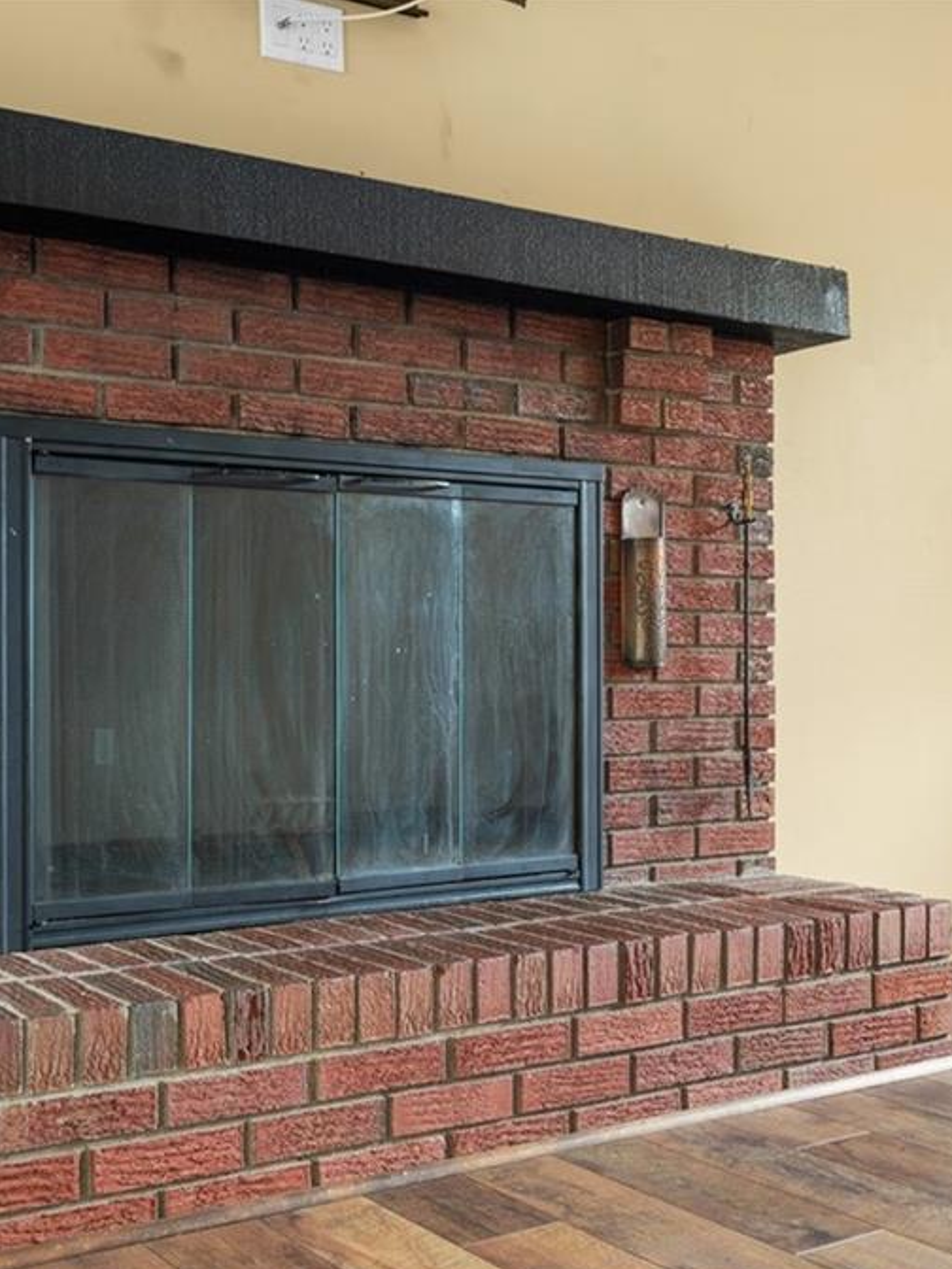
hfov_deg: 34.5
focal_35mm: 42
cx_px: 421
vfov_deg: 45.1
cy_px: 641
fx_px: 1530
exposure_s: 6
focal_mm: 28.5
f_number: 8
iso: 400
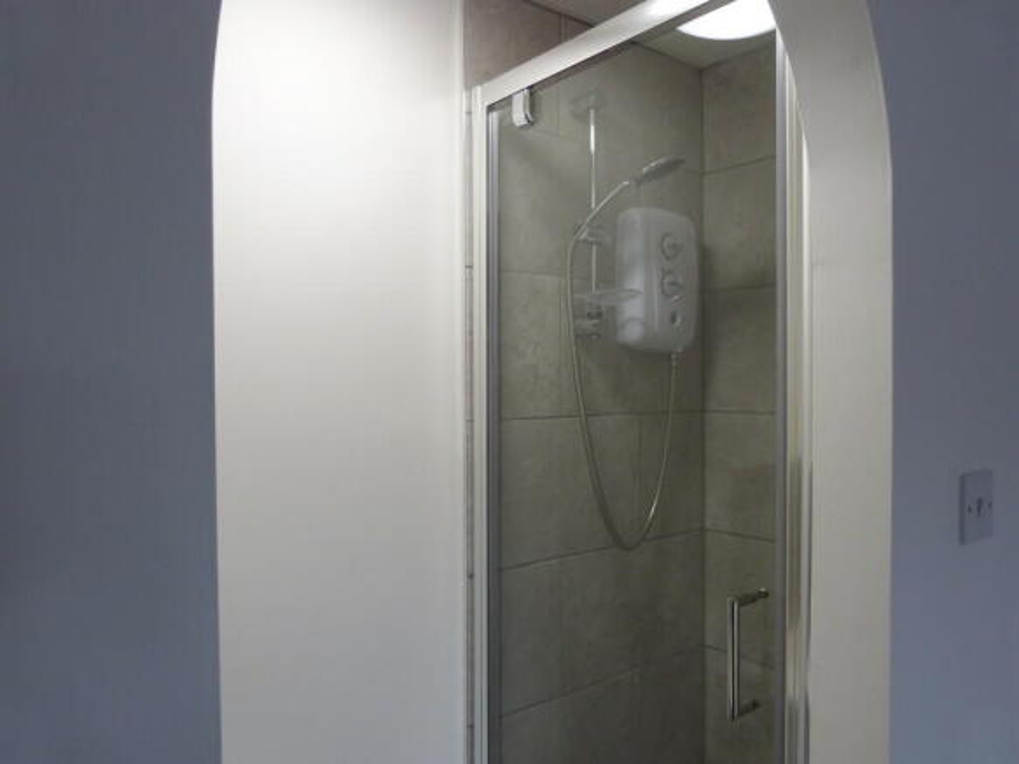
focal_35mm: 25
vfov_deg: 54.9
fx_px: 736
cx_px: 510
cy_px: 382
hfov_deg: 69.4
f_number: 2.8
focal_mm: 4.5
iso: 200
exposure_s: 1/60
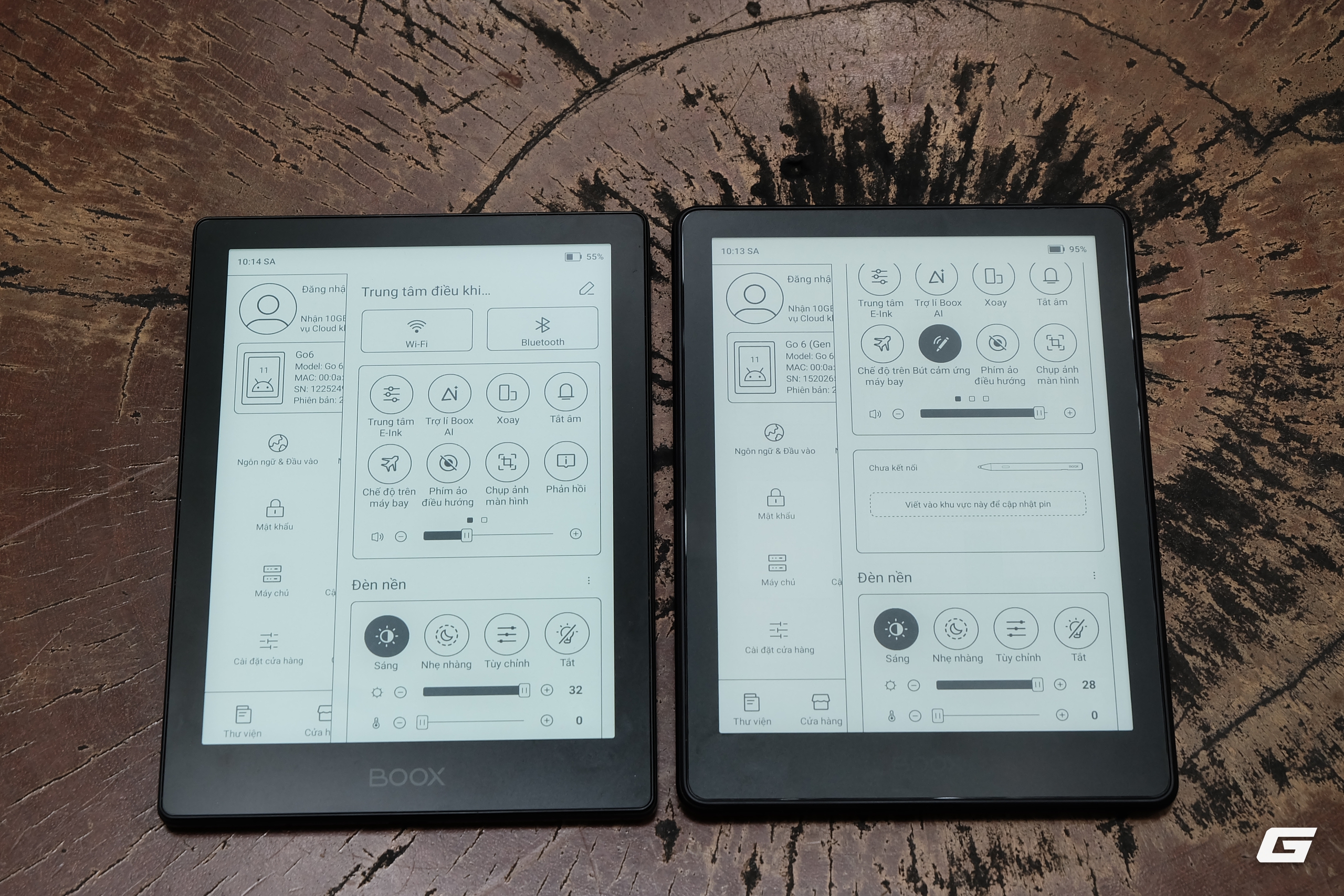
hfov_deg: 27.0
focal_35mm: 75
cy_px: 448
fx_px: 2800
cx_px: 672
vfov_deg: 18.2
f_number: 9
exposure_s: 1/60
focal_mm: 50
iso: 500
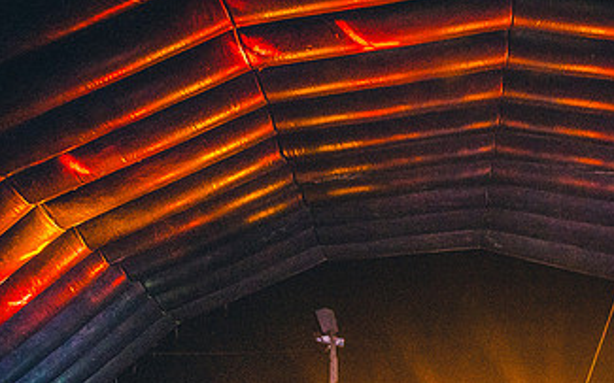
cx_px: 503
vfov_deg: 16.3
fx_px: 1338
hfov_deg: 25.3
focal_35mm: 80
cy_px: 259
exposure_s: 1/80
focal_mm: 44
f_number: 2.8
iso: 6400
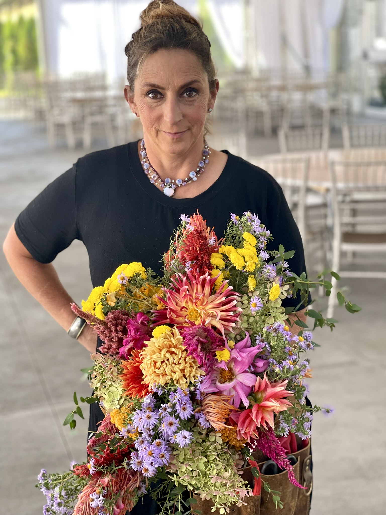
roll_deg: +2.7
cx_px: 193
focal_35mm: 64
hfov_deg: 22.9
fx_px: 952
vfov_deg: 30.3
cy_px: 258
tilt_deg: -10.5
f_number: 2.2
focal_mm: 7.5
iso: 64
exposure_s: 1/121
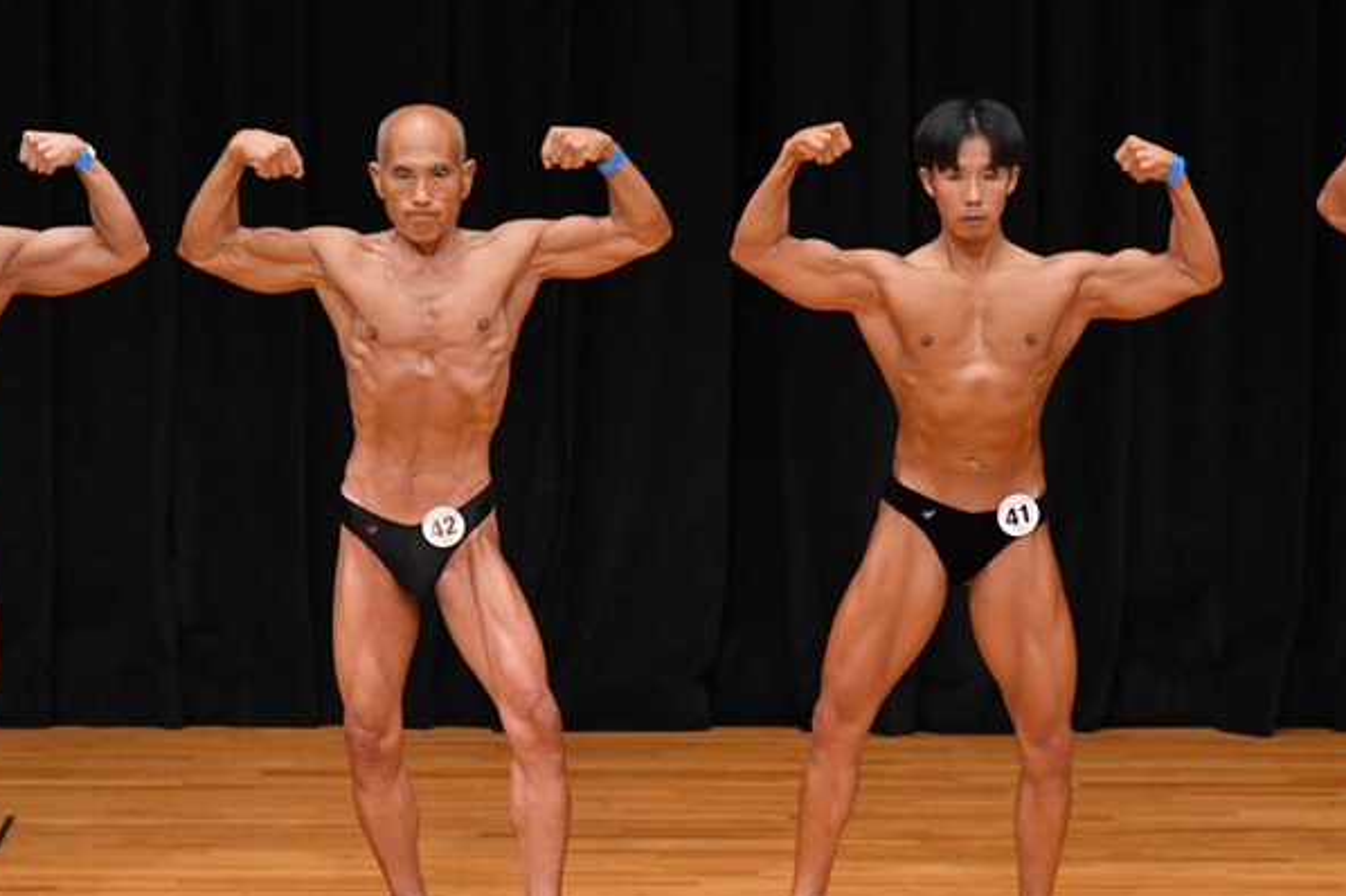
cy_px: 518
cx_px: 622
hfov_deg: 5.9
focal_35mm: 350
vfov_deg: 3.9
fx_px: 13078
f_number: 5.6
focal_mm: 180
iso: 3200
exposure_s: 1/400
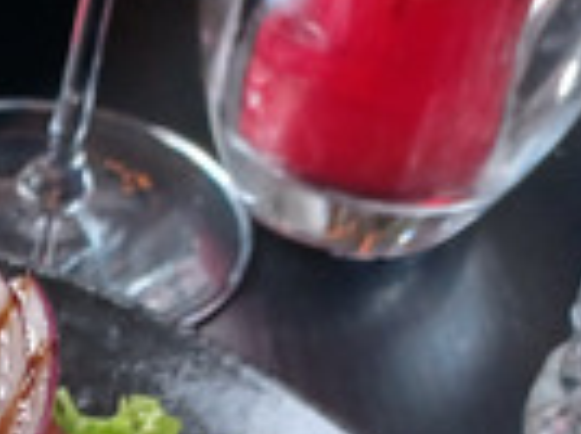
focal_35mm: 112
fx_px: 1876
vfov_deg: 11.5
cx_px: -364
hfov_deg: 15.8
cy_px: 950
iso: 125
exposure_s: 1/60
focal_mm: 4.6
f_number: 1.8
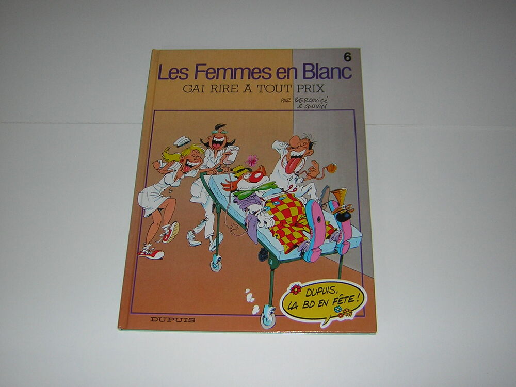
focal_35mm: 43
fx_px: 641
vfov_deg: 33.6
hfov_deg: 43.9
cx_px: 258
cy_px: 194
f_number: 2.8
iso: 50
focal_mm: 5.6
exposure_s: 1/60.1
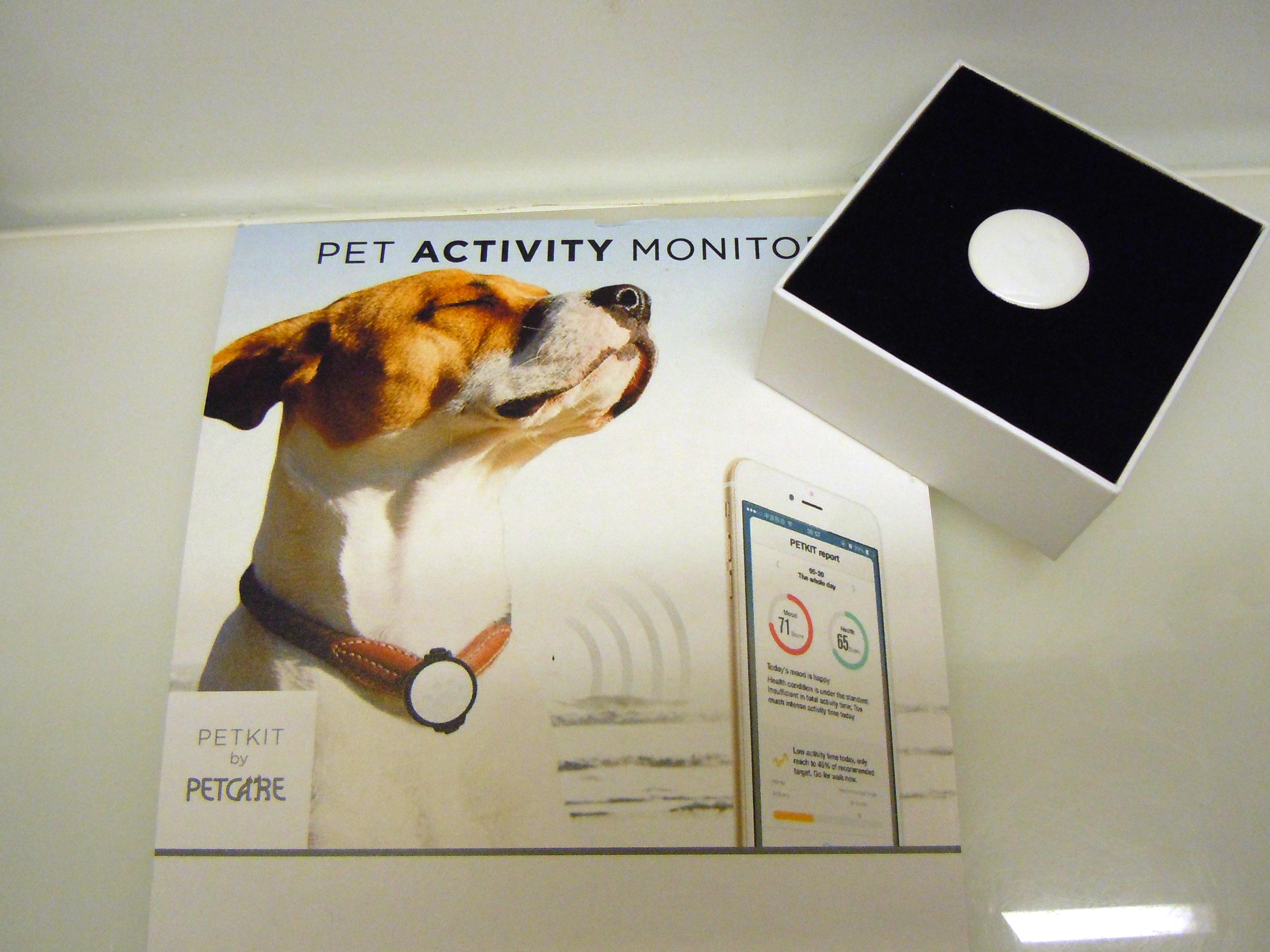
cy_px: 476
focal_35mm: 30
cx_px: 635
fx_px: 1101
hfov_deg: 60.0
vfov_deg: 46.8
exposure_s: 1/125
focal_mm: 5.4
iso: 500
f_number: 3.5
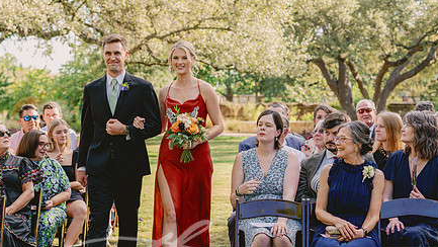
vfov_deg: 12.0
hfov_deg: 21.1
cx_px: 154
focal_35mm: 101
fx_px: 1174
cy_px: 162
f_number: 4
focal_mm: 72
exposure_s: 1/250
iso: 200
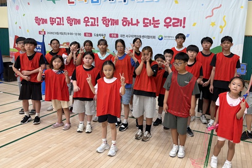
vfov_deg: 44.7
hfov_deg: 63.4
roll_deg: -4.1
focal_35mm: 29
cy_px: 65
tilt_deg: -3.9
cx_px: 142
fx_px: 203
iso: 250
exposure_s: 1/120
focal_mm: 6.76
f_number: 1.78
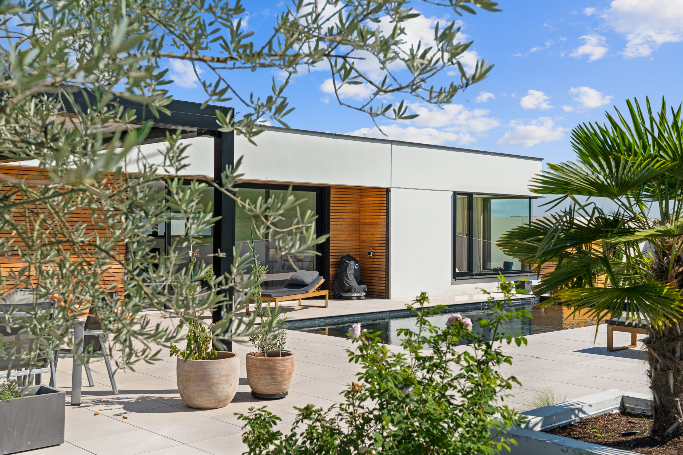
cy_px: 228
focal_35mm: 39
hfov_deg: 49.6
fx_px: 740
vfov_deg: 34.2
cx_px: 342
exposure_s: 1/40
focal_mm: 39
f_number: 8
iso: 100
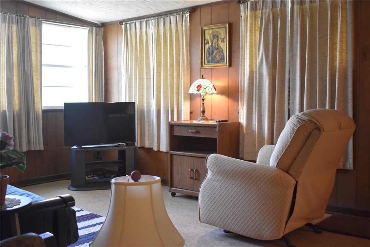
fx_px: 416
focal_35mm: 40
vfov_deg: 33.0
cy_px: 124
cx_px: 185
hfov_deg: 47.9
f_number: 4
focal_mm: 27
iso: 2500
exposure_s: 1/60
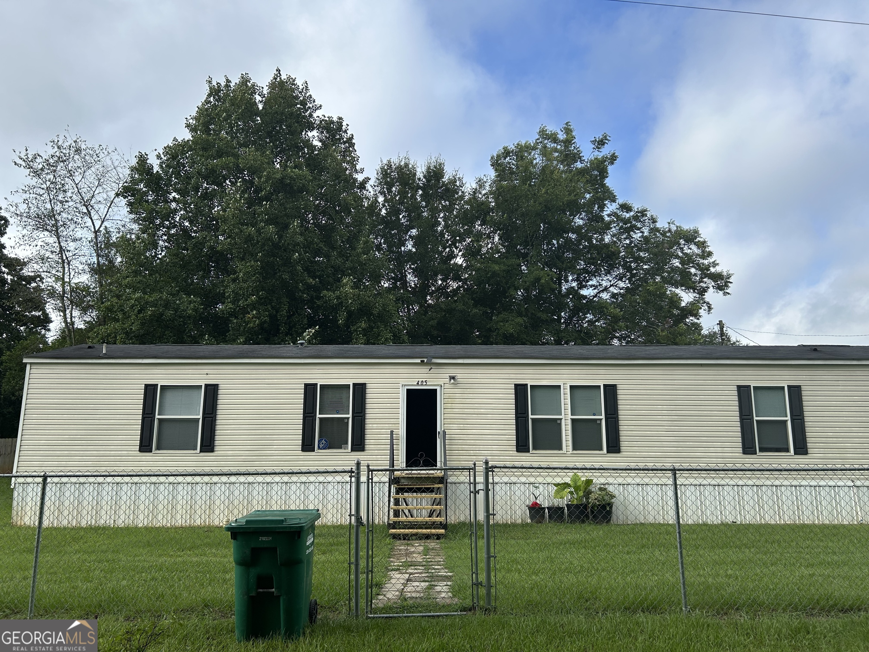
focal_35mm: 26
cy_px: 326
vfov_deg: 53.1
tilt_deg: +10.2
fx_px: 653
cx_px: 434
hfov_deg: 67.3
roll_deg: -0.1
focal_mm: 5.7
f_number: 1.5
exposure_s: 1/2208
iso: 50
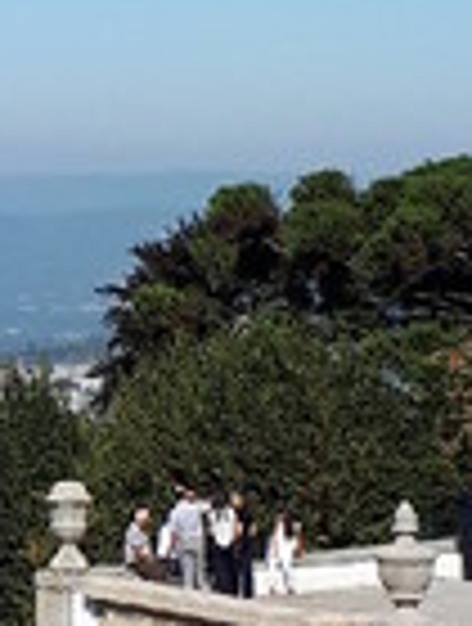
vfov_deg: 10.6
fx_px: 3366
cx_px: -234
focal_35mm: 186
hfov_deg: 7.9
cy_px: 329
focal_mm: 3.6
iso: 40
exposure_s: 1/1730
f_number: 1.9
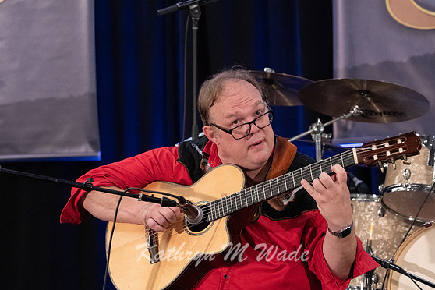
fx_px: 1909
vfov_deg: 8.7
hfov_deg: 13.0
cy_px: 149
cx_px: 222
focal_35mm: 158
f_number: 6.3
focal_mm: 152
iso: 6400
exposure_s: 1/160
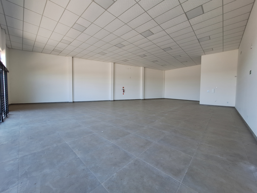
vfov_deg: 89.9
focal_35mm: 13
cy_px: 96
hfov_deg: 106.2
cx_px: 128
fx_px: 97
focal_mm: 1.74
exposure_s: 1/60
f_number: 2.2
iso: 50
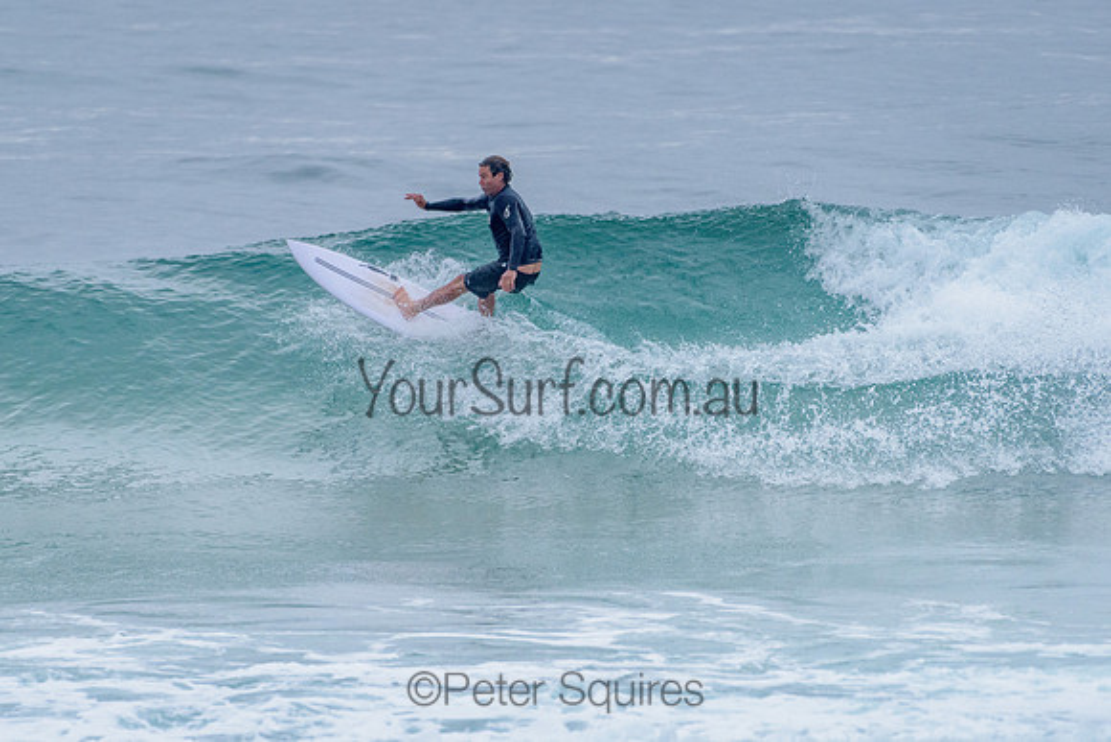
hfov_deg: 3.4
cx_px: 473
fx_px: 18917
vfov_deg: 2.2
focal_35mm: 613
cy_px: 370
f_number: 5.6
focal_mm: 500
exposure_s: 1/2000
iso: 1600
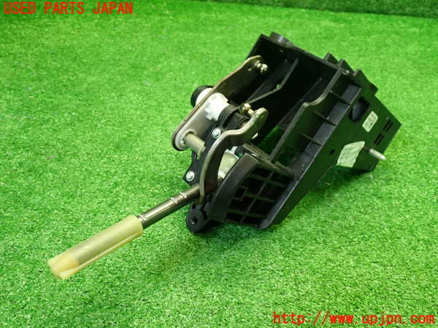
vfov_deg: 39.7
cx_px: 219
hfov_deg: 51.4
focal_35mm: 36
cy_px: 164
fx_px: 456
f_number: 2.5
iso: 400
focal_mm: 6.37
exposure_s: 1/40
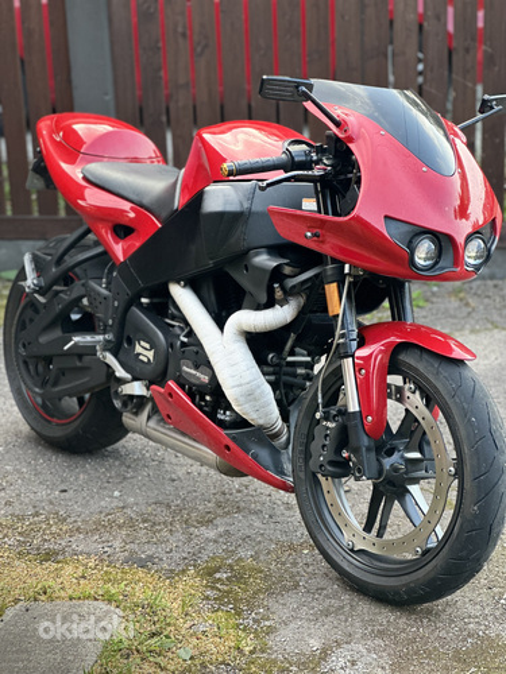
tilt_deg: -15.9
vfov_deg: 25.3
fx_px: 1501
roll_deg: +2.4
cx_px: 253
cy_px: 337
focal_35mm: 77
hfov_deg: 19.1
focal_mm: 9
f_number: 2.8
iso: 200
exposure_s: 1/121
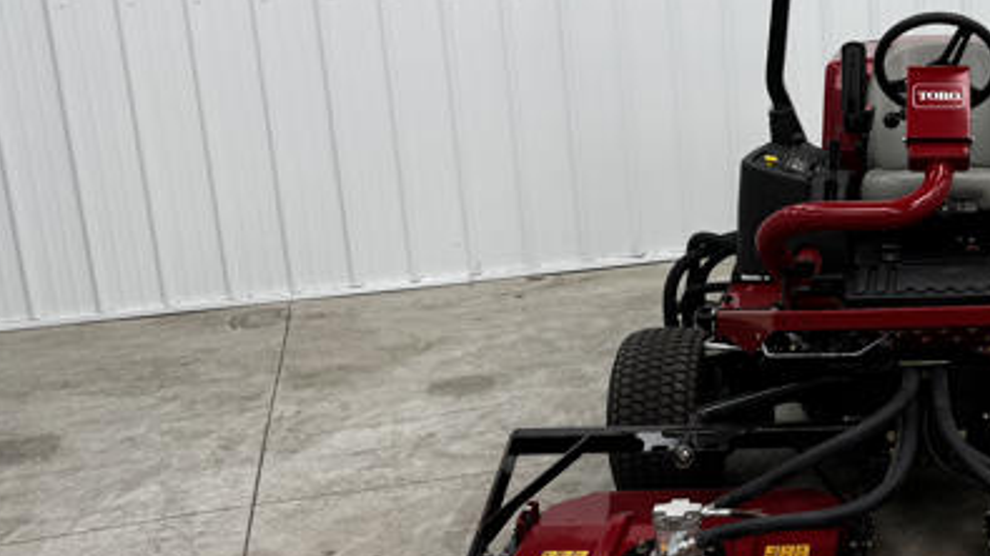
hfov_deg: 36.1
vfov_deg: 22.6
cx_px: 942
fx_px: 1391
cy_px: 260
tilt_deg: -15.9
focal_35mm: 53
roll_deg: +0.2
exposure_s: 1/124
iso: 50
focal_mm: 6.76
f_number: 1.78
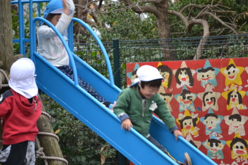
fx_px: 2067
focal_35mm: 300
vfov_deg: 4.6
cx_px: 124
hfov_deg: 6.9
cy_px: 82
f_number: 5.6
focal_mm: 200
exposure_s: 1/125
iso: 640
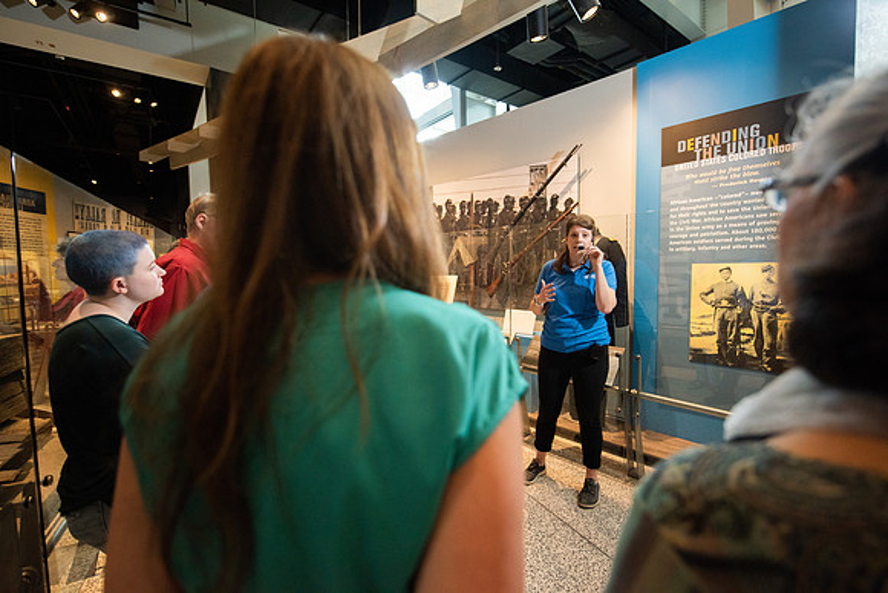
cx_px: 444
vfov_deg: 73.8
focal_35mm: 16
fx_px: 395
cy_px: 296
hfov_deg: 96.7
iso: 1600
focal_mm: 16
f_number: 2.8
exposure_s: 1/200
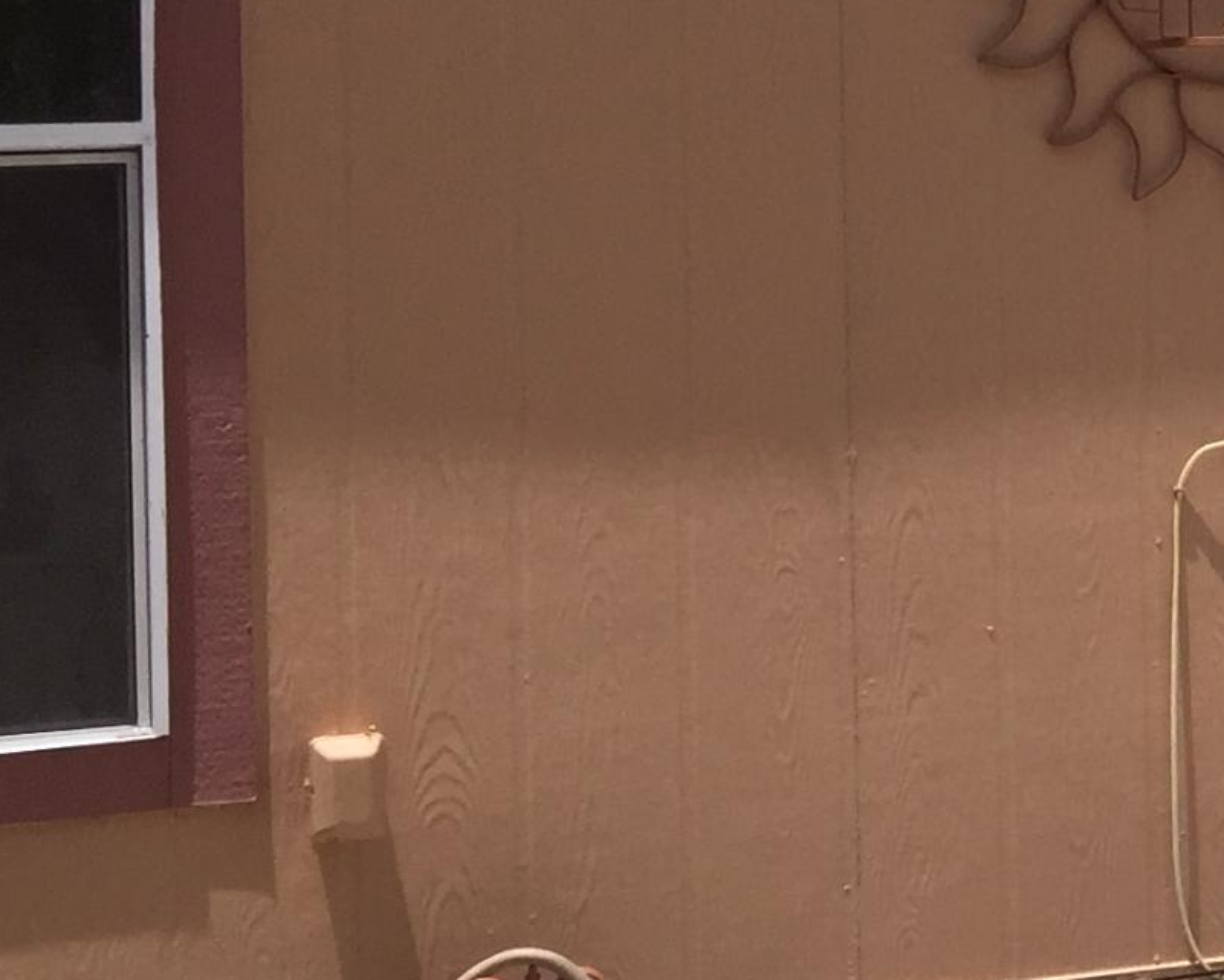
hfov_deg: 15.3
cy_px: 213
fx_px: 3840
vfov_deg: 14.5
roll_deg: +2.1
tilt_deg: +2.5
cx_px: 2284
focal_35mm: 106
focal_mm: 4.15
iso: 32
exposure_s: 1/3300
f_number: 2.2
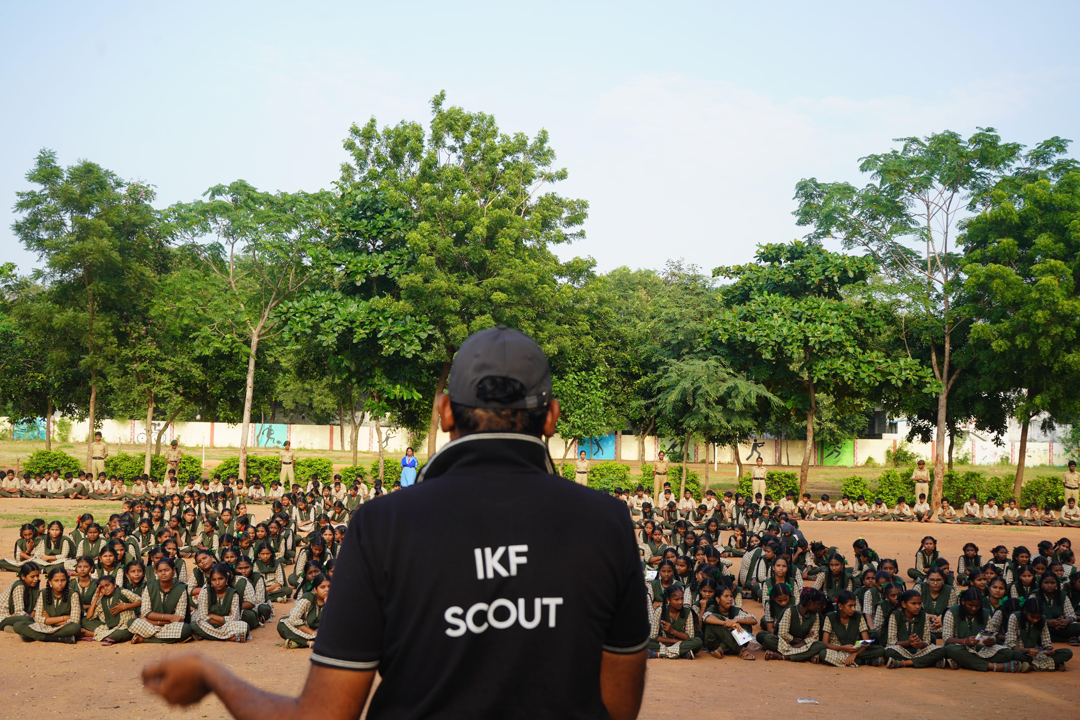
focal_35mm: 43
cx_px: 540
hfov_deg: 45.4
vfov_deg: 31.2
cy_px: 360
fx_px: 1290
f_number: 8
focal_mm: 43
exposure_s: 1/100
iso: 100
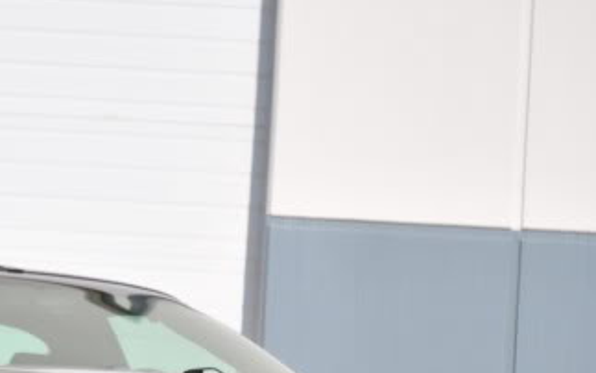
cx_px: 102
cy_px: 385
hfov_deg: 11.5
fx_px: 2957
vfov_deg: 7.2
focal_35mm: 182
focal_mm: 48
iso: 100
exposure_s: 1/1000
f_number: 4.5
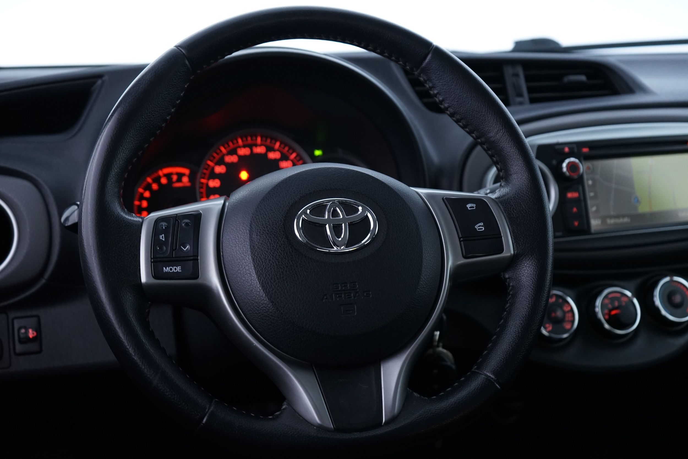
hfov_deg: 43.6
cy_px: 230
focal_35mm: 45
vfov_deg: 29.9
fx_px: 860
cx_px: 344
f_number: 4.5
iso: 1250
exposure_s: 1/13
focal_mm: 45
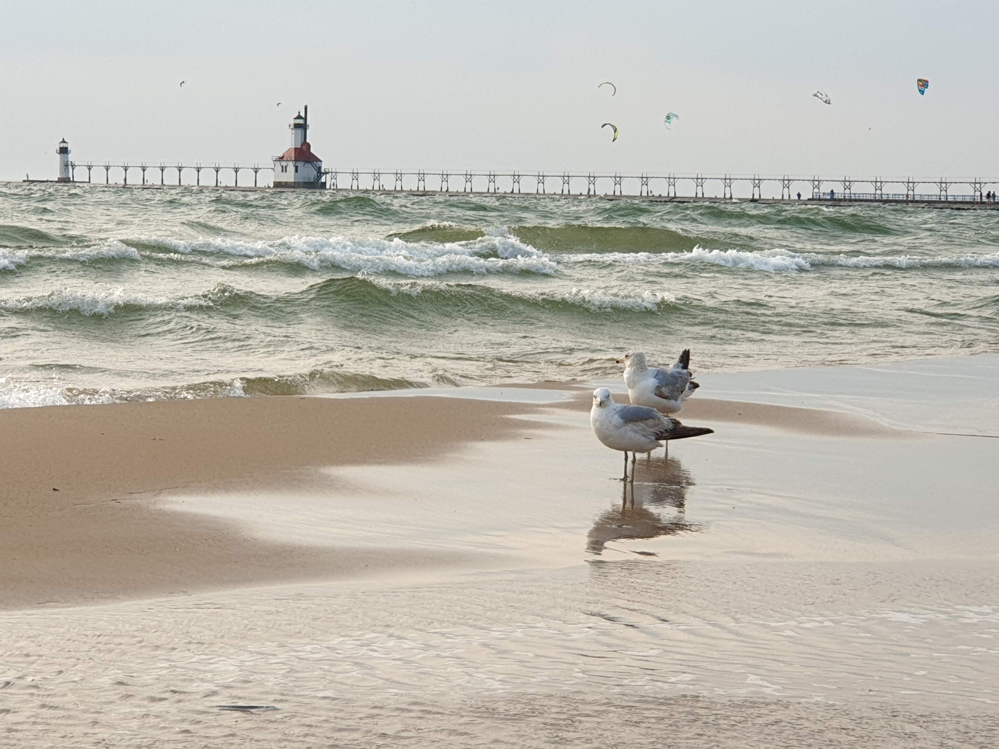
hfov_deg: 36.8
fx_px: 1501
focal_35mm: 52
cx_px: 500
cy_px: 374
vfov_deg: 28.0
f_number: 2.4
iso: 100
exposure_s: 1/312
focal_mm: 6
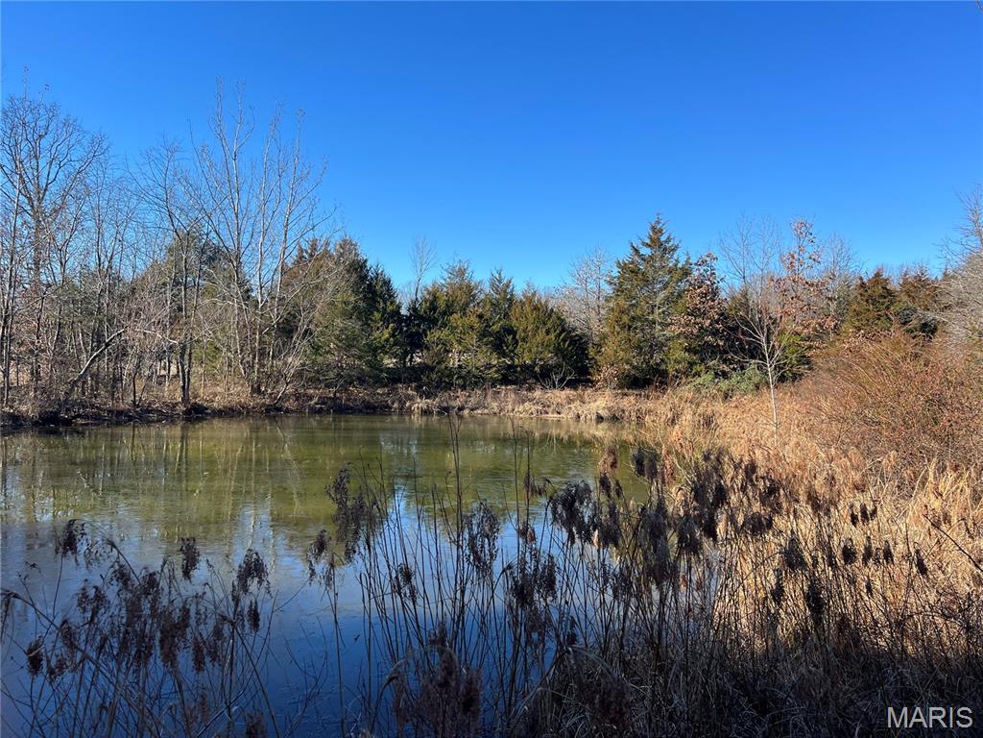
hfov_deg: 67.3
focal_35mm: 26
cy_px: 369
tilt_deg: -0.2
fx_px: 738
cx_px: 492
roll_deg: -0.8
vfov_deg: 53.1
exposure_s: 1/1934
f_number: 1.5
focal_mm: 5.7
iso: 50
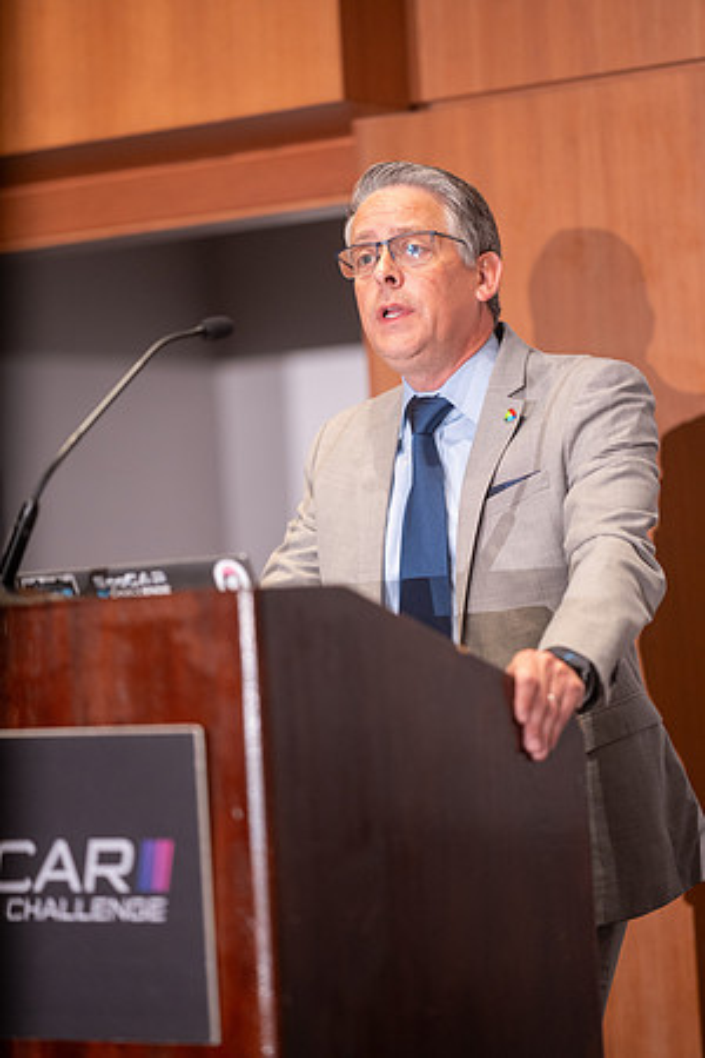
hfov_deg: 10.2
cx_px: 352
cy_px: 529
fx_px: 3965
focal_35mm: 135
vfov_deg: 15.2
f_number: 1.8
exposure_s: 1/200
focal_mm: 135
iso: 1600
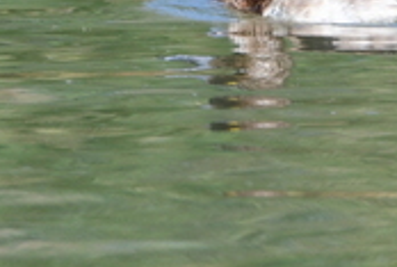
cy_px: -30
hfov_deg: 0.9
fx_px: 24390
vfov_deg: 0.6
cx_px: 347
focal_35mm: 2206
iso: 320
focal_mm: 600
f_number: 8
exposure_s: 1/640
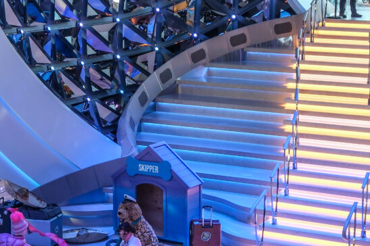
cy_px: 96
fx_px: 1048
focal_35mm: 102
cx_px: 119
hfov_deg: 19.9
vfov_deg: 13.4
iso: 640
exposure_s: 1/100
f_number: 3.1
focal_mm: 19.6
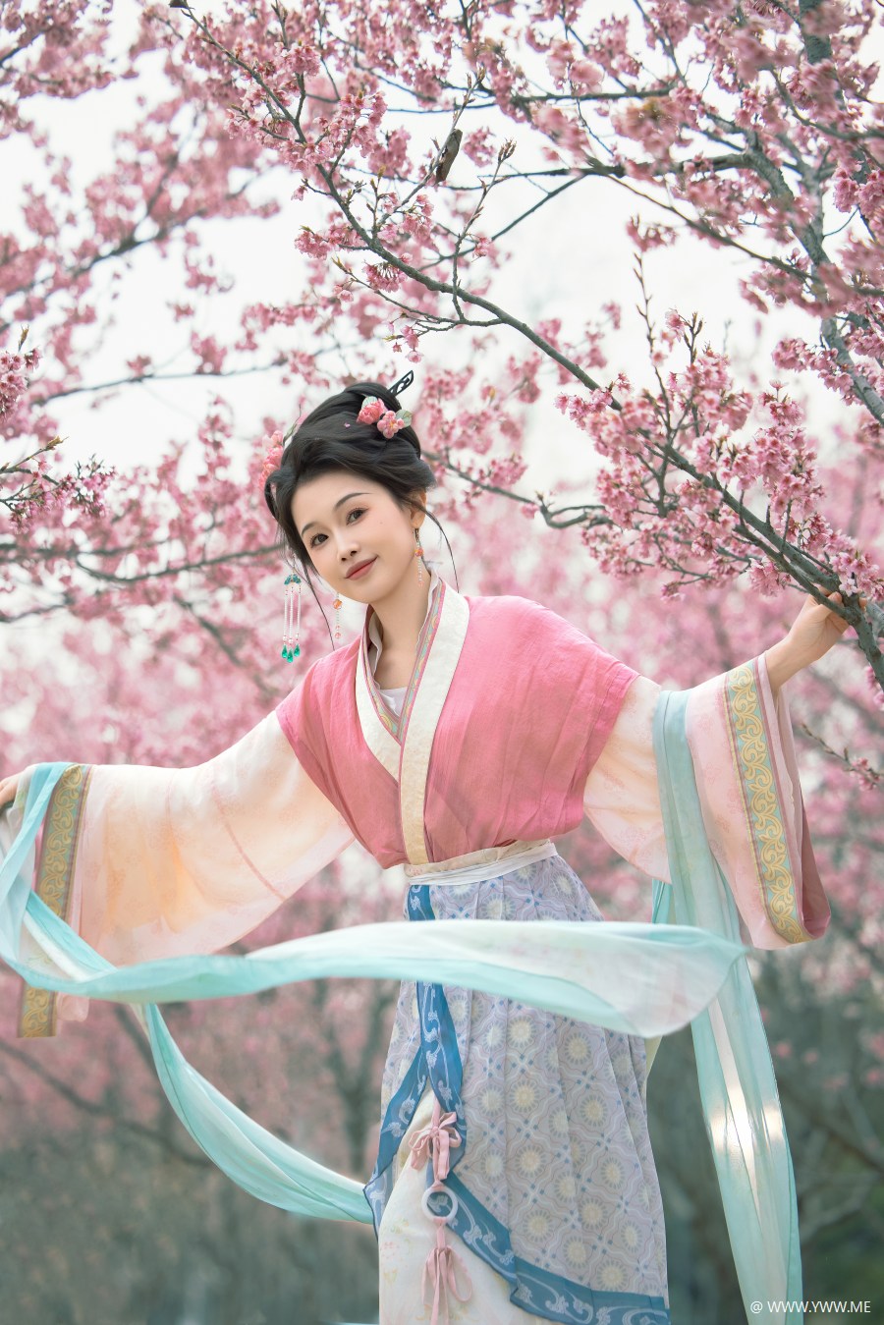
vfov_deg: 20.6
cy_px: 662
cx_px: 442
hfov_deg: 13.8
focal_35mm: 99
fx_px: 3644
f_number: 2.8
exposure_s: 1/250
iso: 100
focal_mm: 100
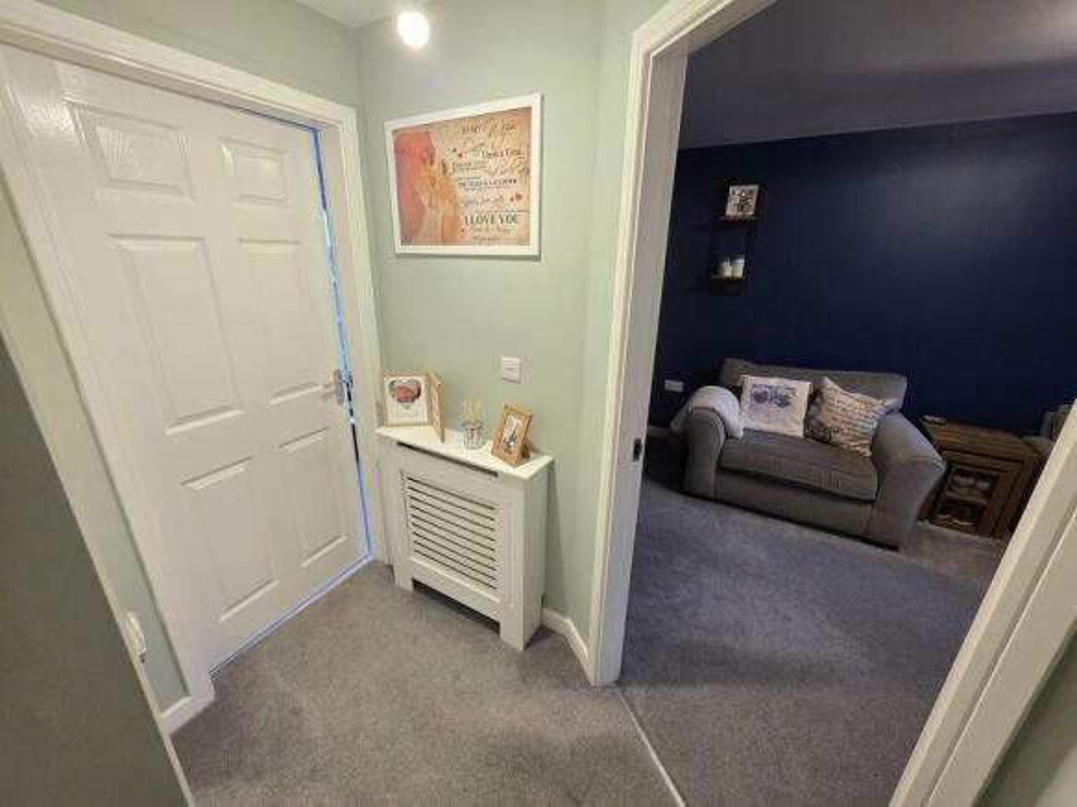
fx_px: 404
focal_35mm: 13
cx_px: 538
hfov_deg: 106.2
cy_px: 404
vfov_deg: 89.9
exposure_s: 1/50
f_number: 1.9
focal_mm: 2.2
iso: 320
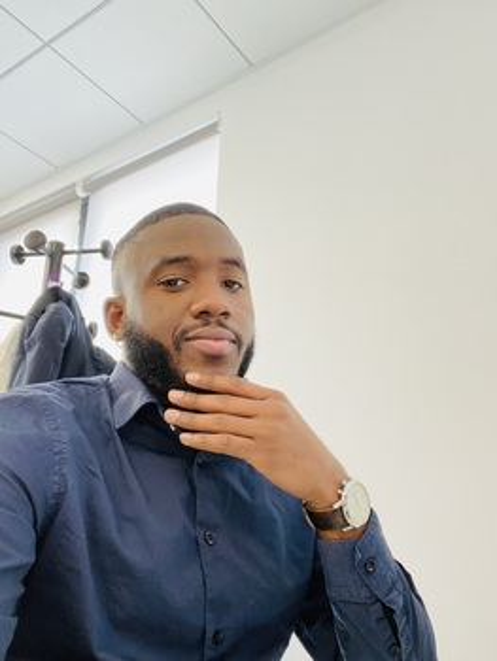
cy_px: 330
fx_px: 574
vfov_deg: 59.9
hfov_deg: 46.8
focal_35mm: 30
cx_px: 248
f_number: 2.2
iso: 250
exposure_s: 1/60
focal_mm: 2.71
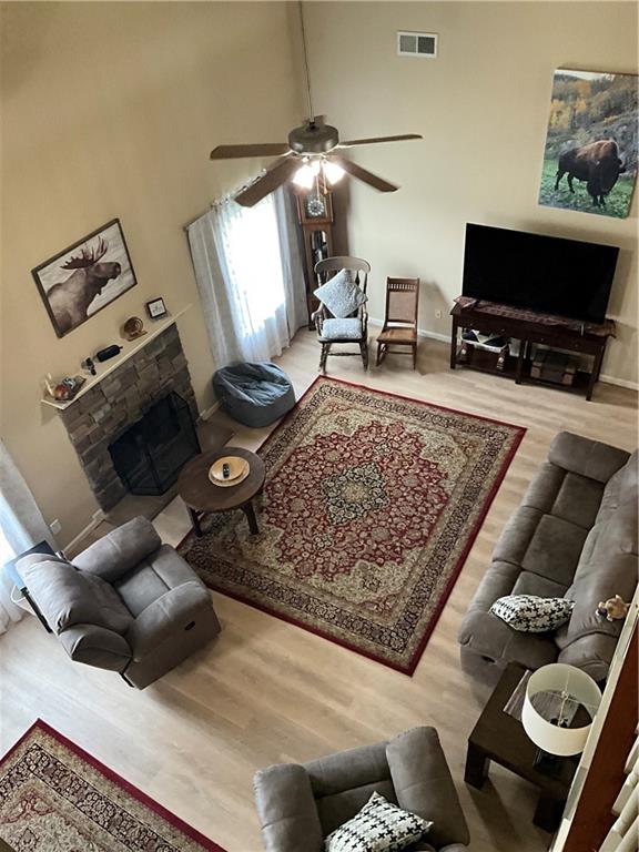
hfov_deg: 48.2
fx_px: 714
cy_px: 426
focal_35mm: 29
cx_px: 320
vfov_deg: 61.7
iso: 200
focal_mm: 3
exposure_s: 1/60
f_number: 1.8
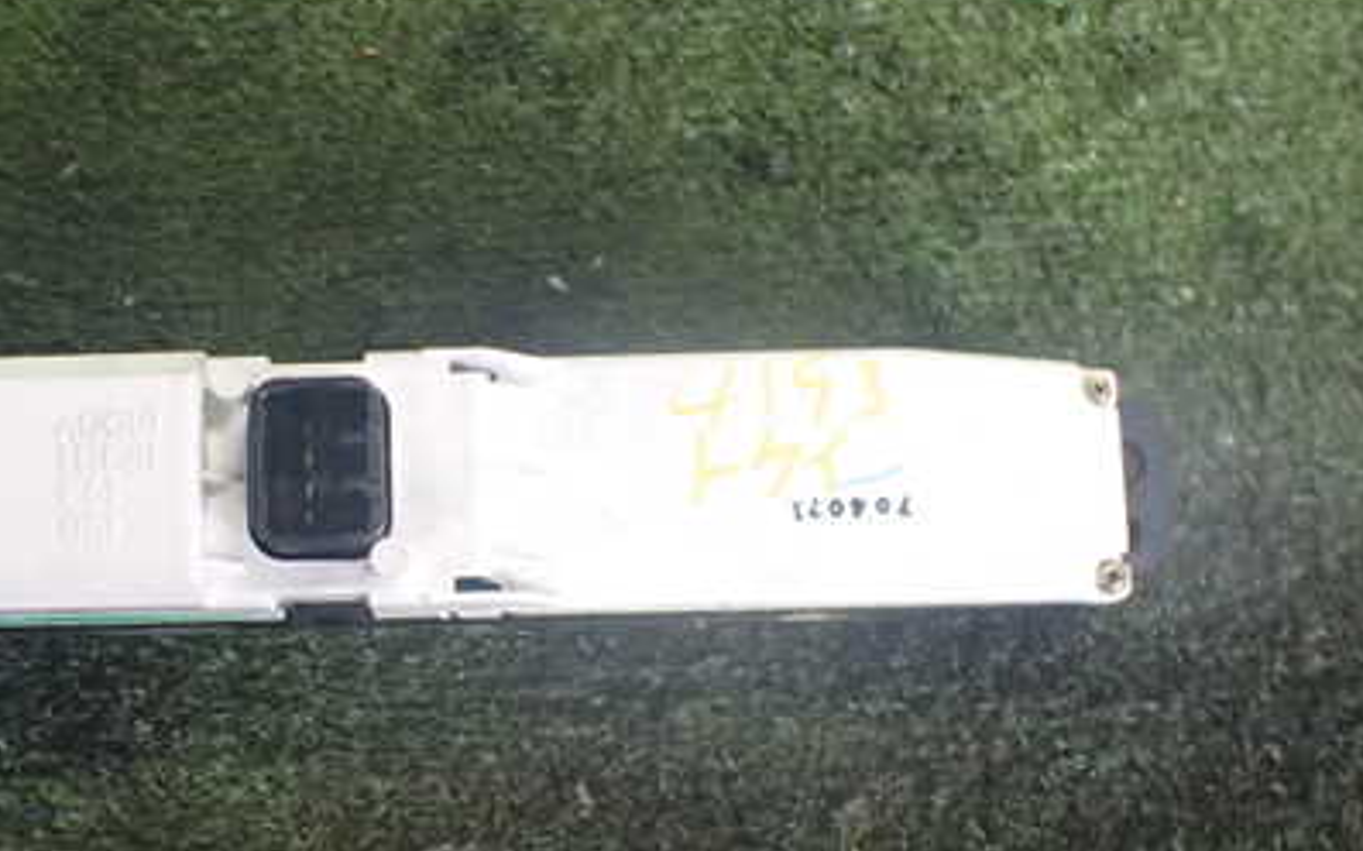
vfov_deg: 26.9
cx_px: 395
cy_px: 446
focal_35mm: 48
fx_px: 1783
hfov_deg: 41.0
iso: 800
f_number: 2.3
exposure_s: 1/125
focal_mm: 5.4
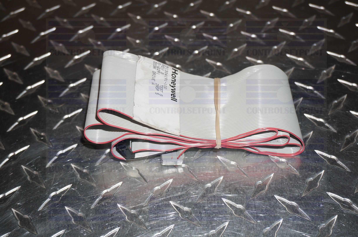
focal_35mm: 44
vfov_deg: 30.7
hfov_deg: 45.0
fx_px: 432
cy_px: 118
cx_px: 179
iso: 250
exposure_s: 1/60
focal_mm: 29
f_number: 4.5
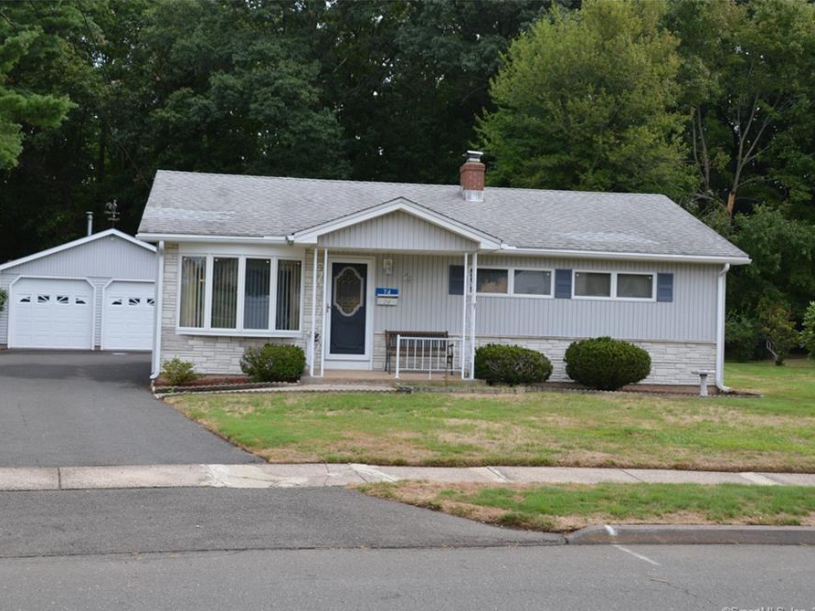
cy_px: 310
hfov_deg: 43.8
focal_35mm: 43
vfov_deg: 33.6
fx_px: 1012
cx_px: 375
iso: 100
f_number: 5.6
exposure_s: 1/125
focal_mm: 26
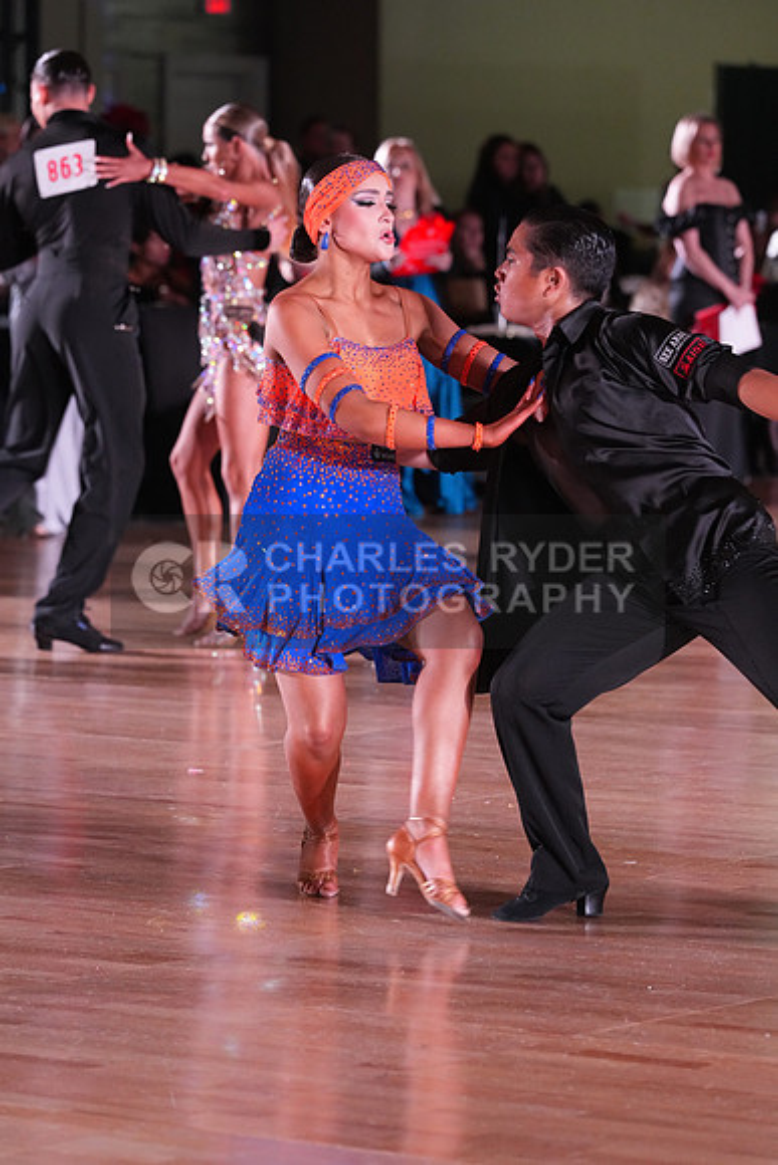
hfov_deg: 7.9
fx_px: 5637
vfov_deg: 11.8
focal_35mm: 174
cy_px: 582
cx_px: 389
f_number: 5
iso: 4000
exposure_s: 1/200
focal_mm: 174
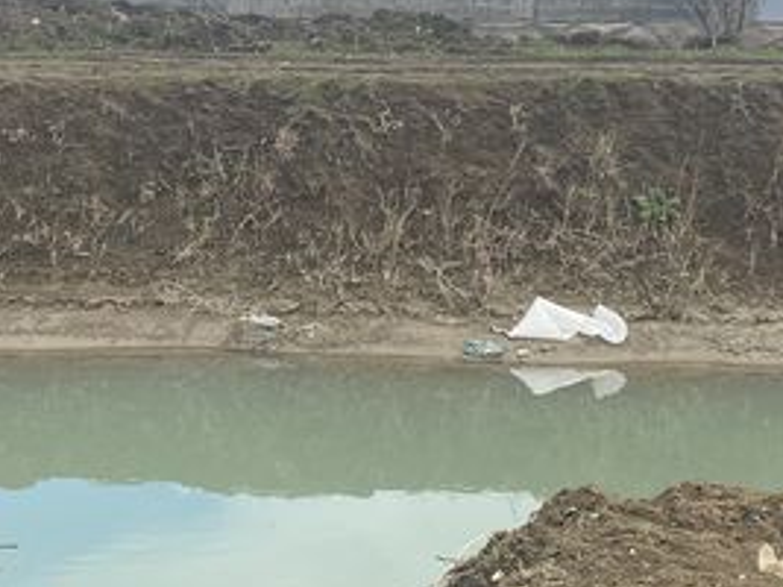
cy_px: 188
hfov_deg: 24.8
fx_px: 1764
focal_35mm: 78
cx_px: 229
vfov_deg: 18.8
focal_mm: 4.25
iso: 32
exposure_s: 1/1464
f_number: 1.8
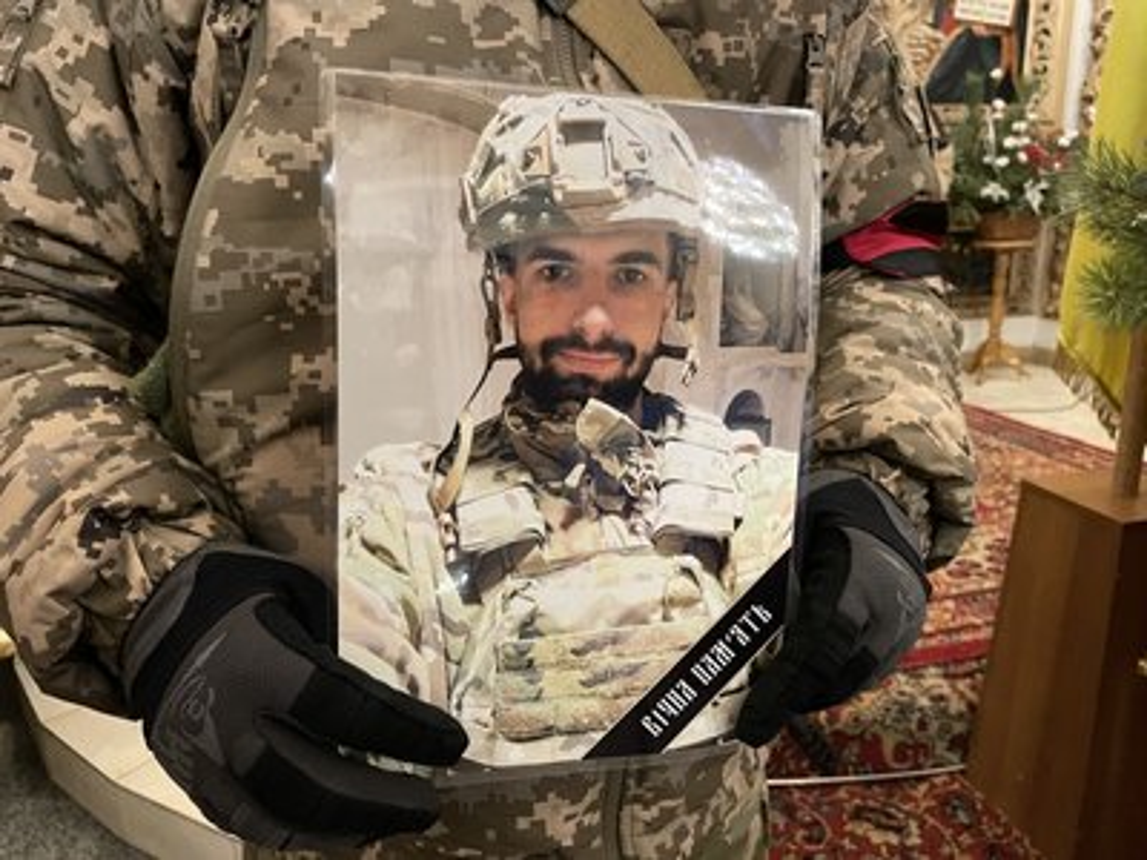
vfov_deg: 53.1
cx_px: 574
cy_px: 430
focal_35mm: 26
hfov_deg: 67.3
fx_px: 862
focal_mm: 4.2
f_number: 1.6
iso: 400
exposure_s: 1/33
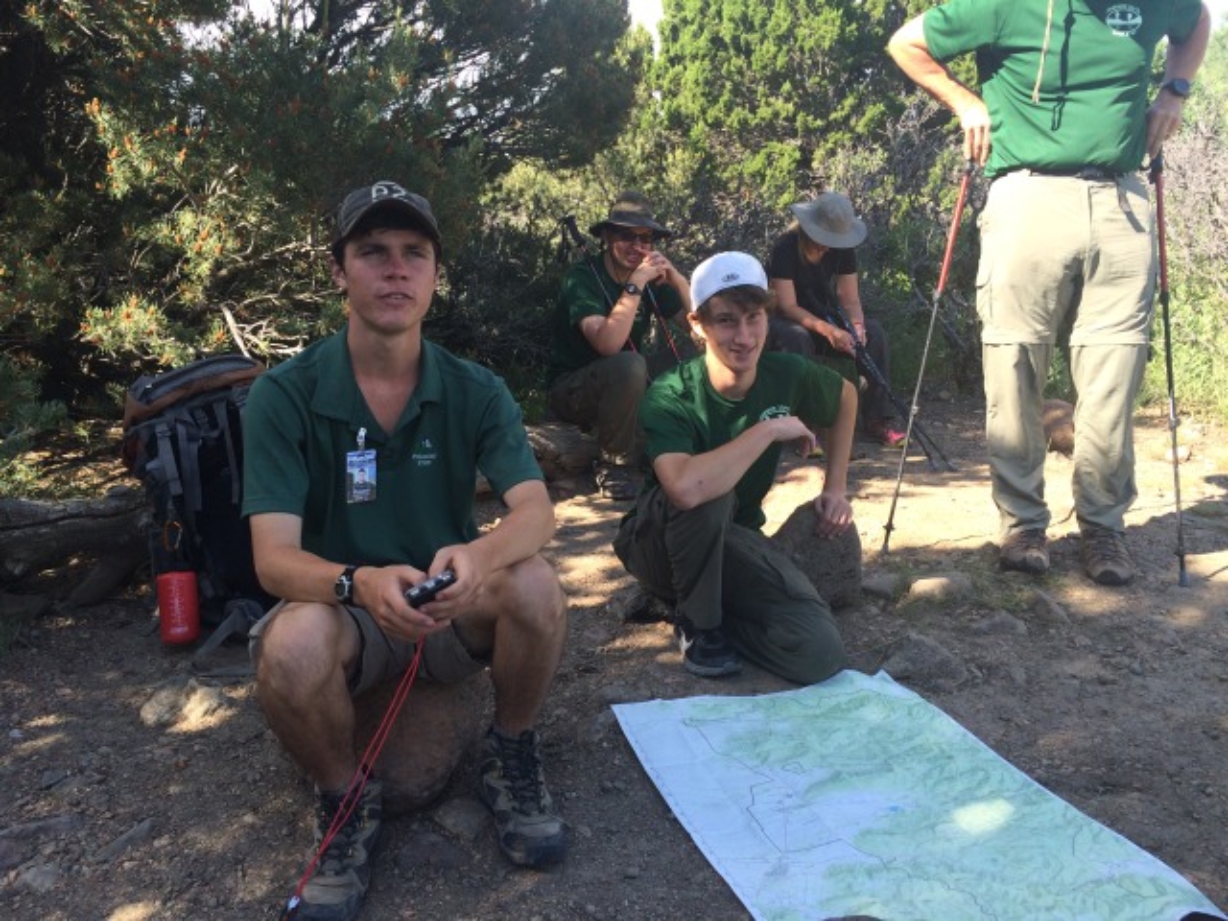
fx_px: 1029
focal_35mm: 29
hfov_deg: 61.7
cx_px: 614
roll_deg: +0.8
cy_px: 460
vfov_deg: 48.2
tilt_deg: -13.5
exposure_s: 1/398
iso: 32
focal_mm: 4.15
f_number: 2.2
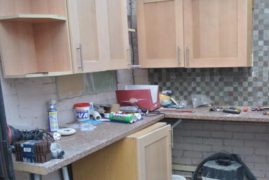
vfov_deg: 33.0
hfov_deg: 47.1
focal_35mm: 40
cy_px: 128
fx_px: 299
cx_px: 192
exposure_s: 1/80
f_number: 3.5
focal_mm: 10
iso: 400
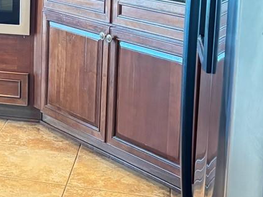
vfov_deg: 14.8
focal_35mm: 98
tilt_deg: -8.1
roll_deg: +1.0
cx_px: -132
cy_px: -7
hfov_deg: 17.9
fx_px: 745
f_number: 1.6
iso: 500
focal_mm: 5.96
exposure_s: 1/60
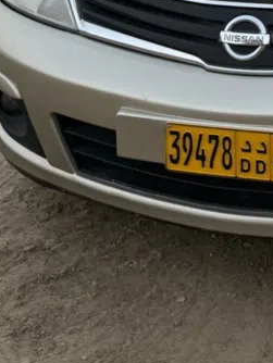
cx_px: 323
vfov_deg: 17.2
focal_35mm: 98
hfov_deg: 14.6
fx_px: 1029
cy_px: -245
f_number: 1.78
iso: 80
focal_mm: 6.76
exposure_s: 1/124
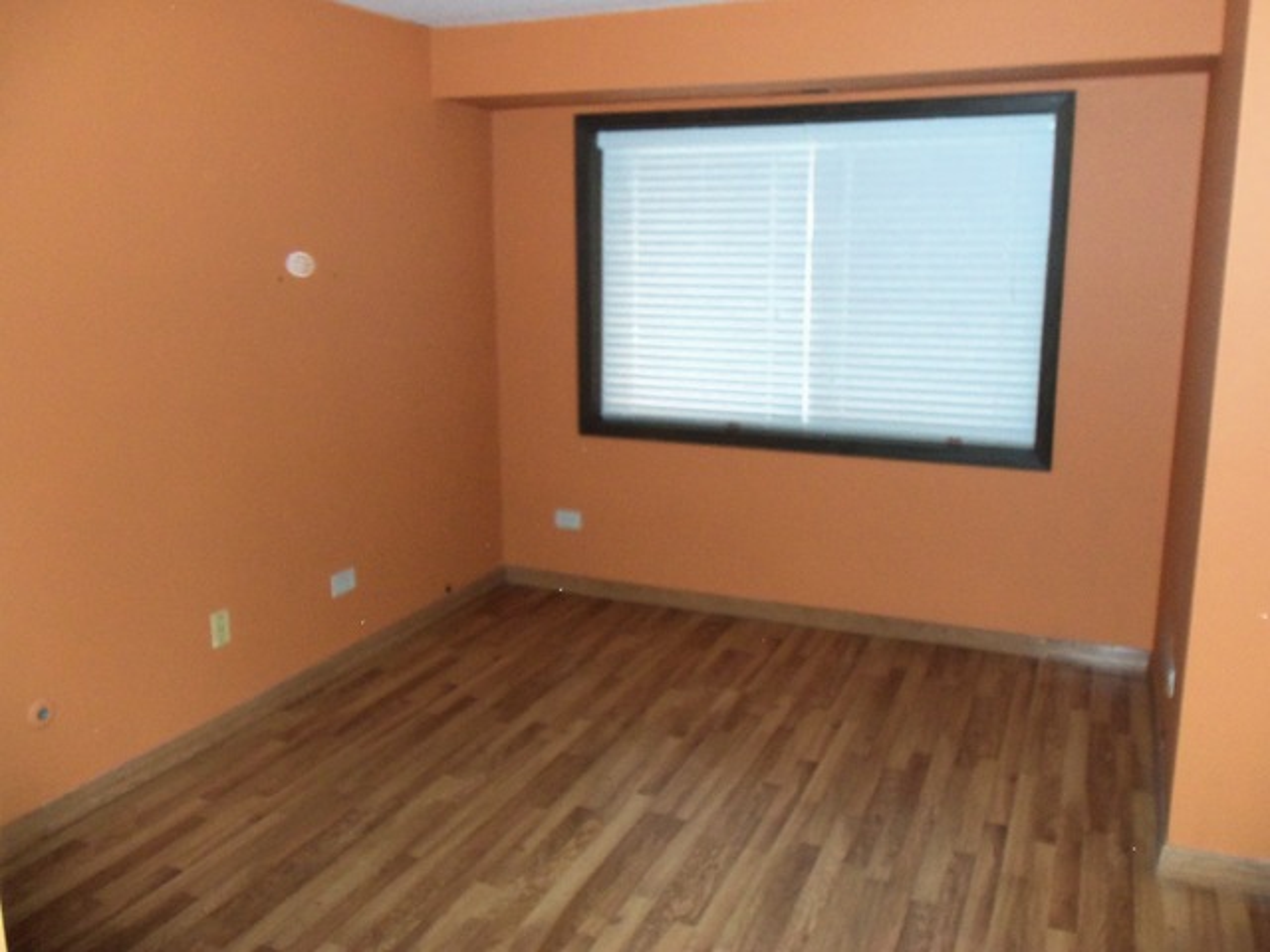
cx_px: 635
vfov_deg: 48.2
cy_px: 476
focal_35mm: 29
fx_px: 1064
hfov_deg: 61.7
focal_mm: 5.2
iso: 160
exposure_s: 1/30
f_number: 3.4
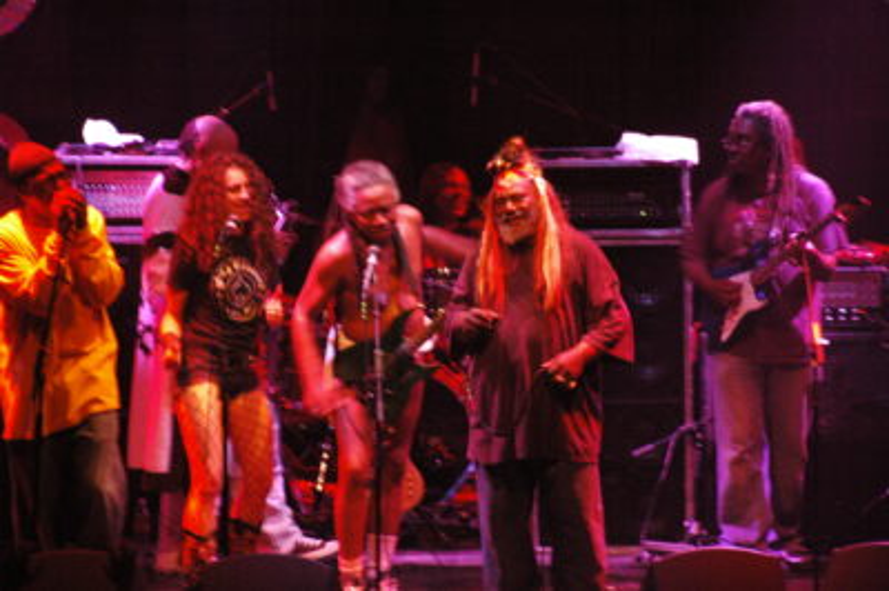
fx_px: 7402
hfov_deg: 6.9
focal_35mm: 300
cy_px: 296
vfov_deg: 4.6
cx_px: 444
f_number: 6.3
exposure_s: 1/10
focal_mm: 200
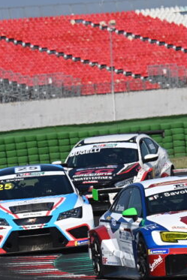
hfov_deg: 2.2
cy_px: 161
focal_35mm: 618
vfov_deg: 3.3
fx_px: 4810
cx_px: 116
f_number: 11
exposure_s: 1/1250
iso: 640
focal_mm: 300
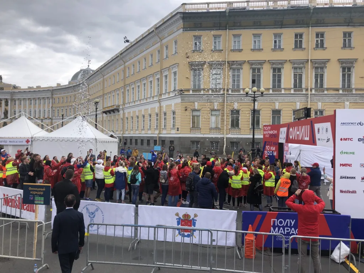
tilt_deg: +0.1
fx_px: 294
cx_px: 182
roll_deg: +0.7
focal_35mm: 28
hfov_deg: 63.4
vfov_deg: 49.7
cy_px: 136
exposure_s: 1/1600
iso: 20
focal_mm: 3.99
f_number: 1.8
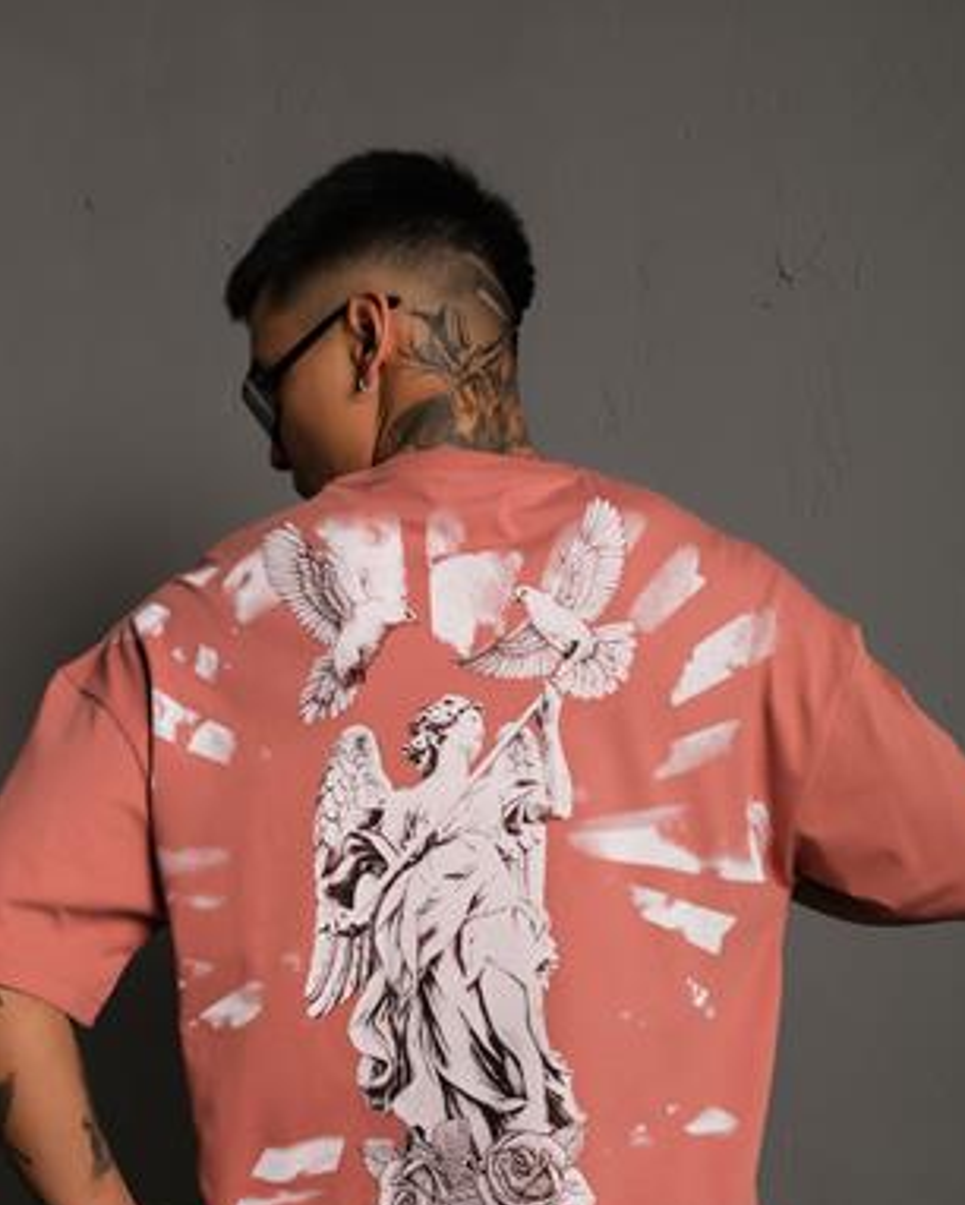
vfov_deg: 39.8
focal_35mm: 46
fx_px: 1641
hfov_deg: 32.8
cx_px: 457
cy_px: 809
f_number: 5
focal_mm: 21.4
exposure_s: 1/160
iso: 160
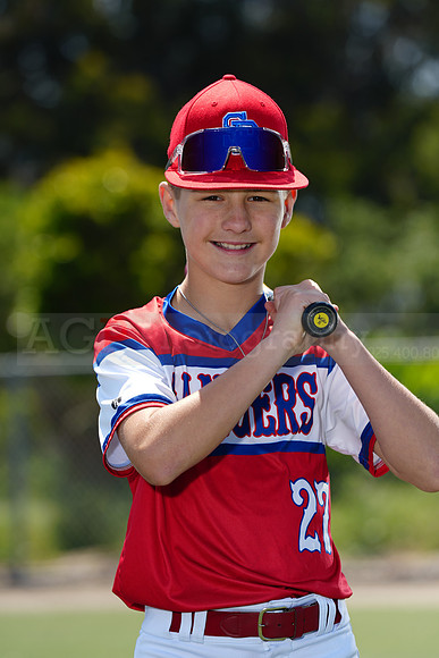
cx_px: 220
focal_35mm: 200
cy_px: 329
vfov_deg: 10.3
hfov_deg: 6.9
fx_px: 3656
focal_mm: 200
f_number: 5
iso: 50
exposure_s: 1/250
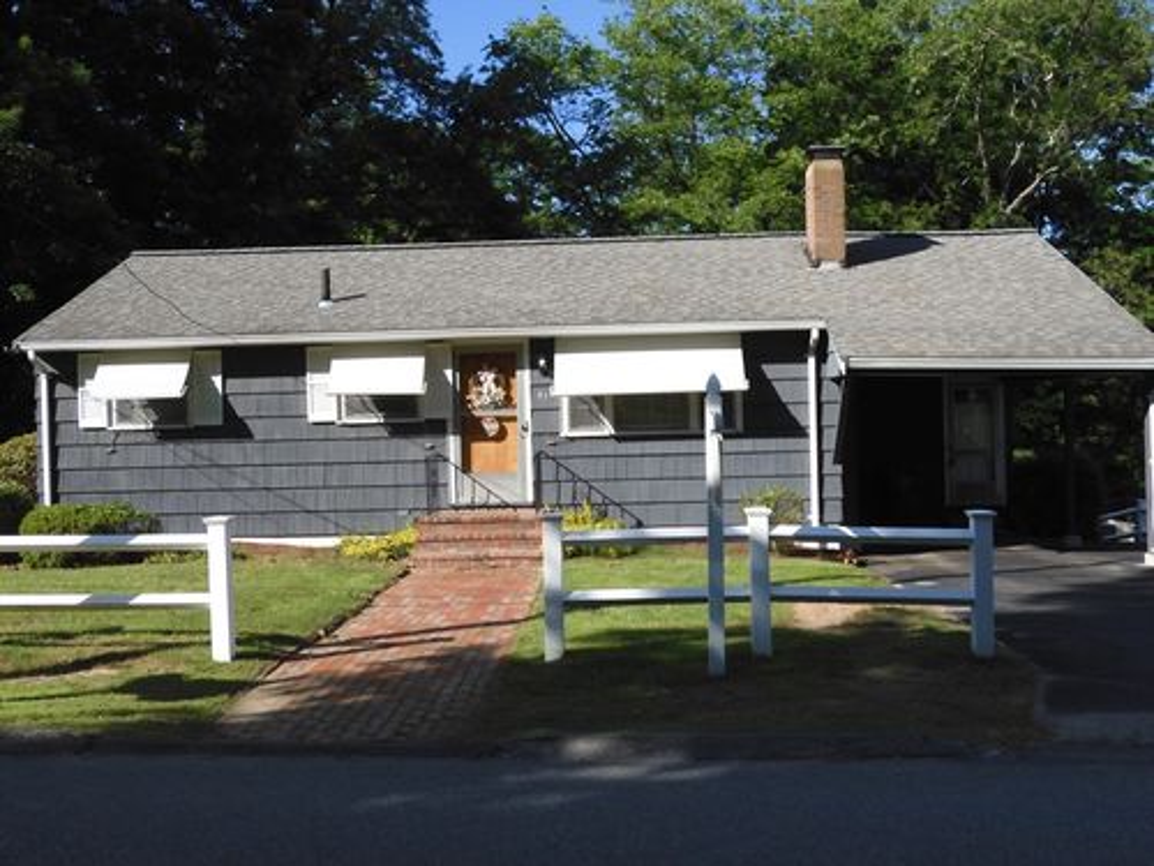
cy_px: 433
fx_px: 1267
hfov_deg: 49.0
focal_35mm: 38
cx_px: 577
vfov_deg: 37.7
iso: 100
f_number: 4
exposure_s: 1/800
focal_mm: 6.8
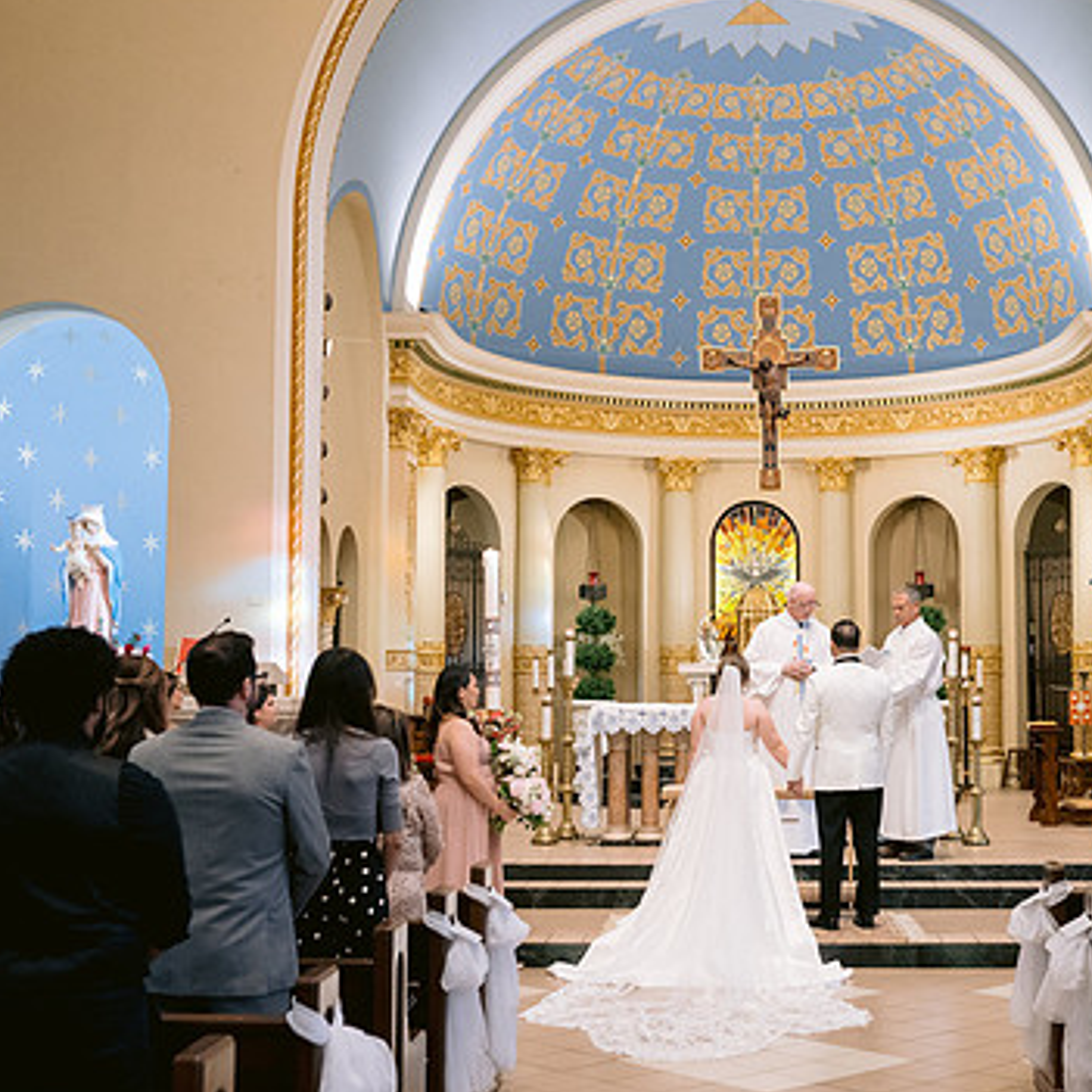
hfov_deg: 31.9
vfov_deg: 32.2
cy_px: 546
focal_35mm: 53
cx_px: 737
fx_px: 1892
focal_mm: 35
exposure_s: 1/125
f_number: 4
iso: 1600
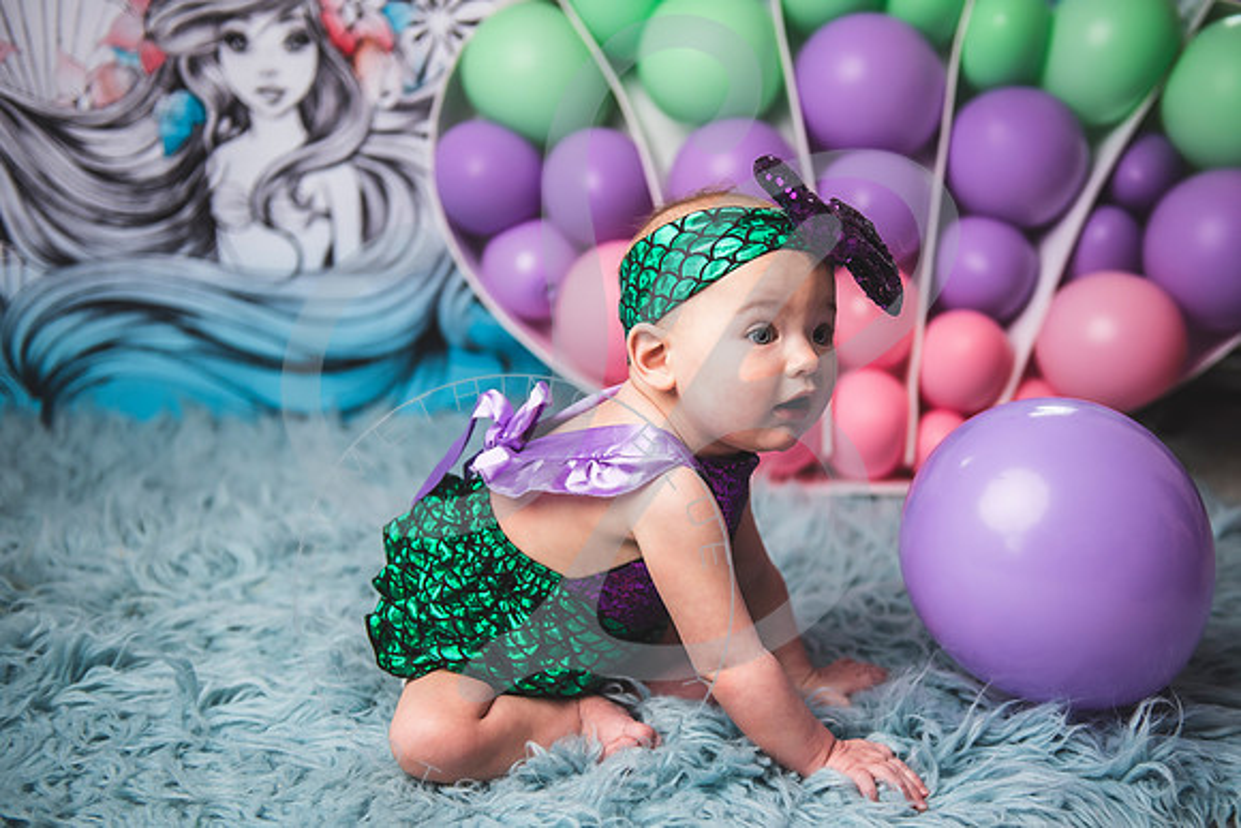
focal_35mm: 47
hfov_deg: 42.2
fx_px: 1608
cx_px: 689
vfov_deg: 28.9
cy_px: 460
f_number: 2.8
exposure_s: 1/160
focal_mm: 42
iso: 100
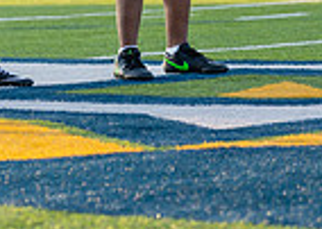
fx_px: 3105
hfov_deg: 5.9
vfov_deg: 4.2
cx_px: -72
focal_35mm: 340
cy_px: -195
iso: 160
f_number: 2.8
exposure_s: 1/500
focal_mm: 70
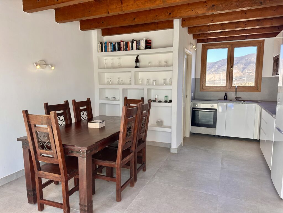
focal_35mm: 24
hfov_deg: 71.6
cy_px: 106
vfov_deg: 56.8
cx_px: 142
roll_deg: +0.4
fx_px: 196
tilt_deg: -6.0
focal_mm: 6.86
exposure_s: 1/202
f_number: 1.78
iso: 80
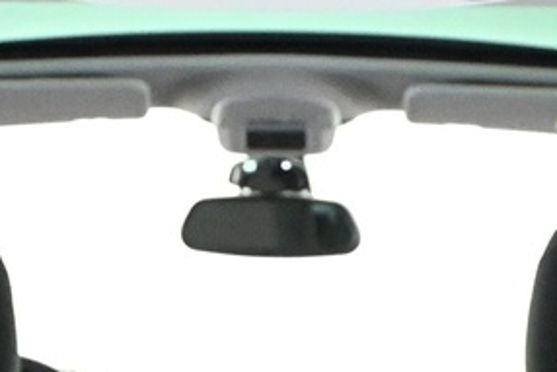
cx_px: 280
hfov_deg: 11.0
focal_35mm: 187
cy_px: 968
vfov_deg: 6.9
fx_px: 2895
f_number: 4
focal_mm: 22
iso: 7200
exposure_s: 1/60
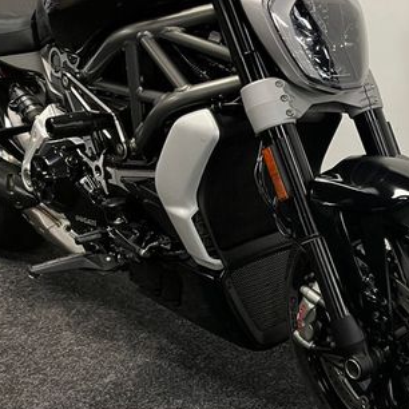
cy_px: 191
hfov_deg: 32.4
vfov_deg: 35.3
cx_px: 414
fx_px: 642
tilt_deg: -19.6
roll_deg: -3.1
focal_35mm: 48
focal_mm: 5.1
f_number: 1.6
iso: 100
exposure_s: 1/50
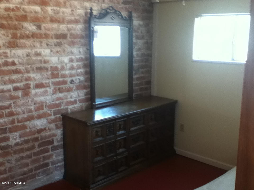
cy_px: 95
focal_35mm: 32
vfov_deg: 44.2
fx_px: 235
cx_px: 127
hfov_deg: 56.8
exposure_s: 1/30
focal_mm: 3.85
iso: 125
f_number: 2.4
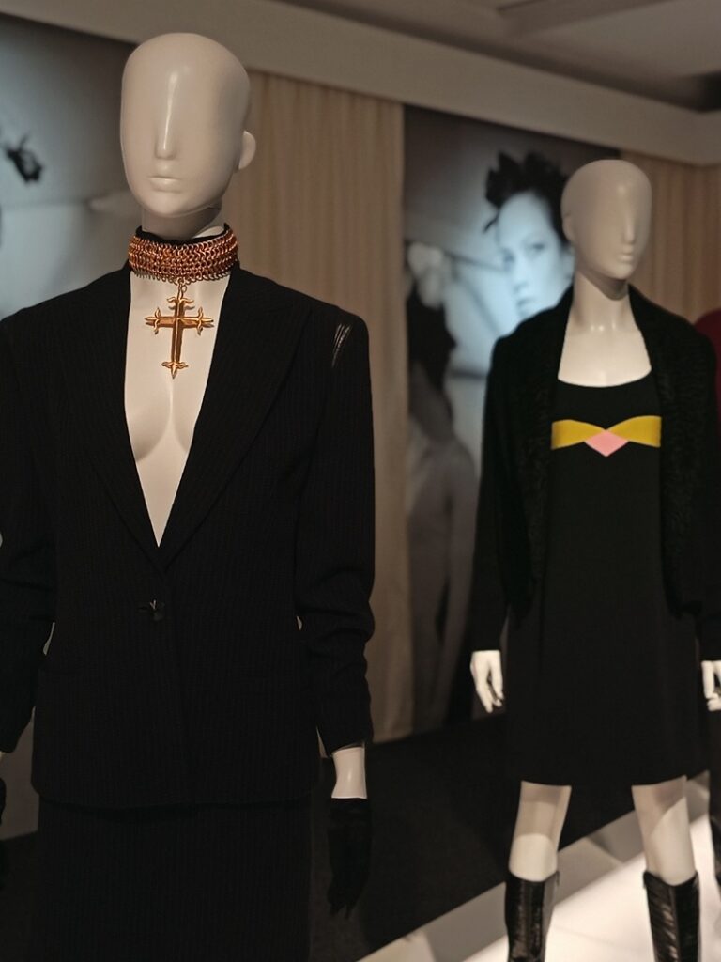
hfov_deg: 30.3
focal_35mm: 48
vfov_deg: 39.7
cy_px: 481
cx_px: 360
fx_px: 1333
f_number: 4
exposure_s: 1/33.3
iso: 633
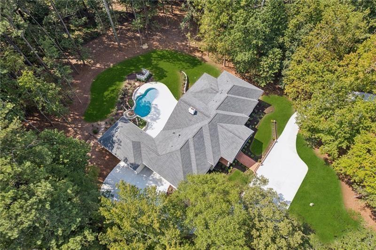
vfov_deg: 57.1
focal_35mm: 22
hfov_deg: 78.6
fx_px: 230
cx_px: 188
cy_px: 125
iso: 100
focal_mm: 8.38
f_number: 2.8
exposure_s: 1/640
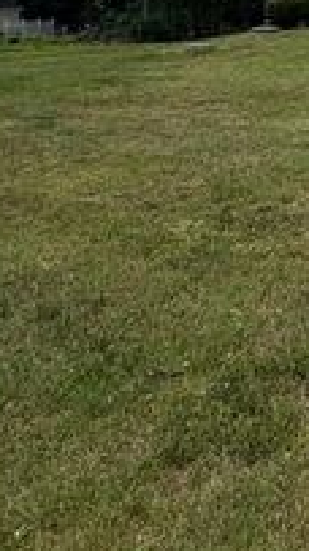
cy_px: -69
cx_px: 604
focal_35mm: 50
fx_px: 729
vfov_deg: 34.9
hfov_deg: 17.6
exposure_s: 1/3390
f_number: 2.2
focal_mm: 2.22
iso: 50
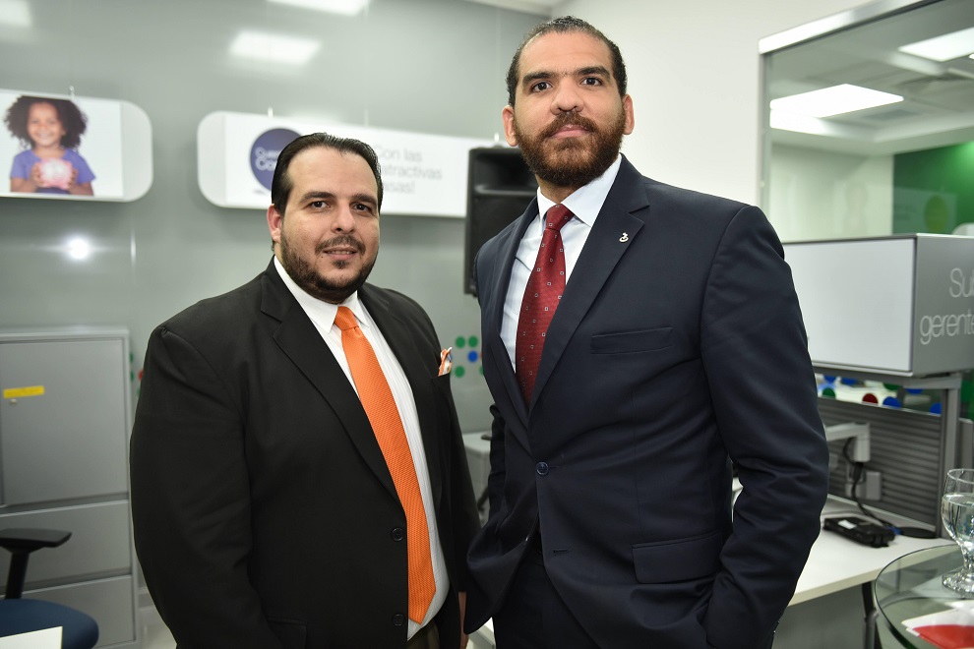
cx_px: 487
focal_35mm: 28
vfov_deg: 46.4
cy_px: 324
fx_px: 757
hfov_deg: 65.5
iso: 800
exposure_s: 1/200
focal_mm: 28
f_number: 2.8
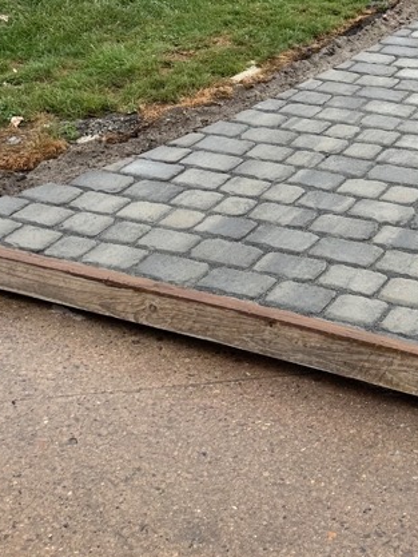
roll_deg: -0.1
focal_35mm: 69
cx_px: 433
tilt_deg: -12.4
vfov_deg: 26.3
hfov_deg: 20.5
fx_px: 1110
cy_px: -35
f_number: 1.78
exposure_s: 1/2882
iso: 80
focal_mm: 6.86
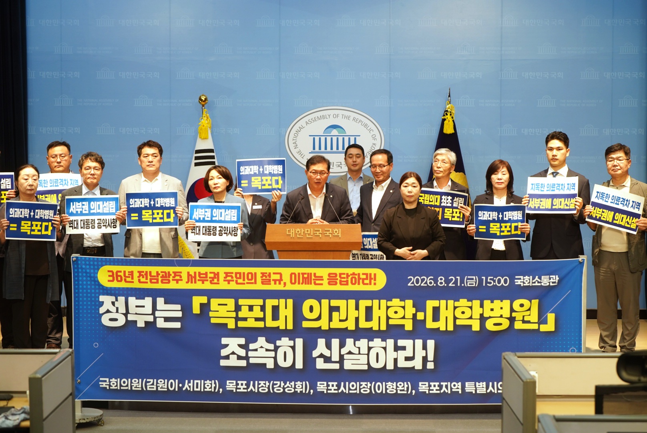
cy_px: 216
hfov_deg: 28.8
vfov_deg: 19.5
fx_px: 1259
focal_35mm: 70
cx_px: 324
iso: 800
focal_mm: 70
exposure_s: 1/161
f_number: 4
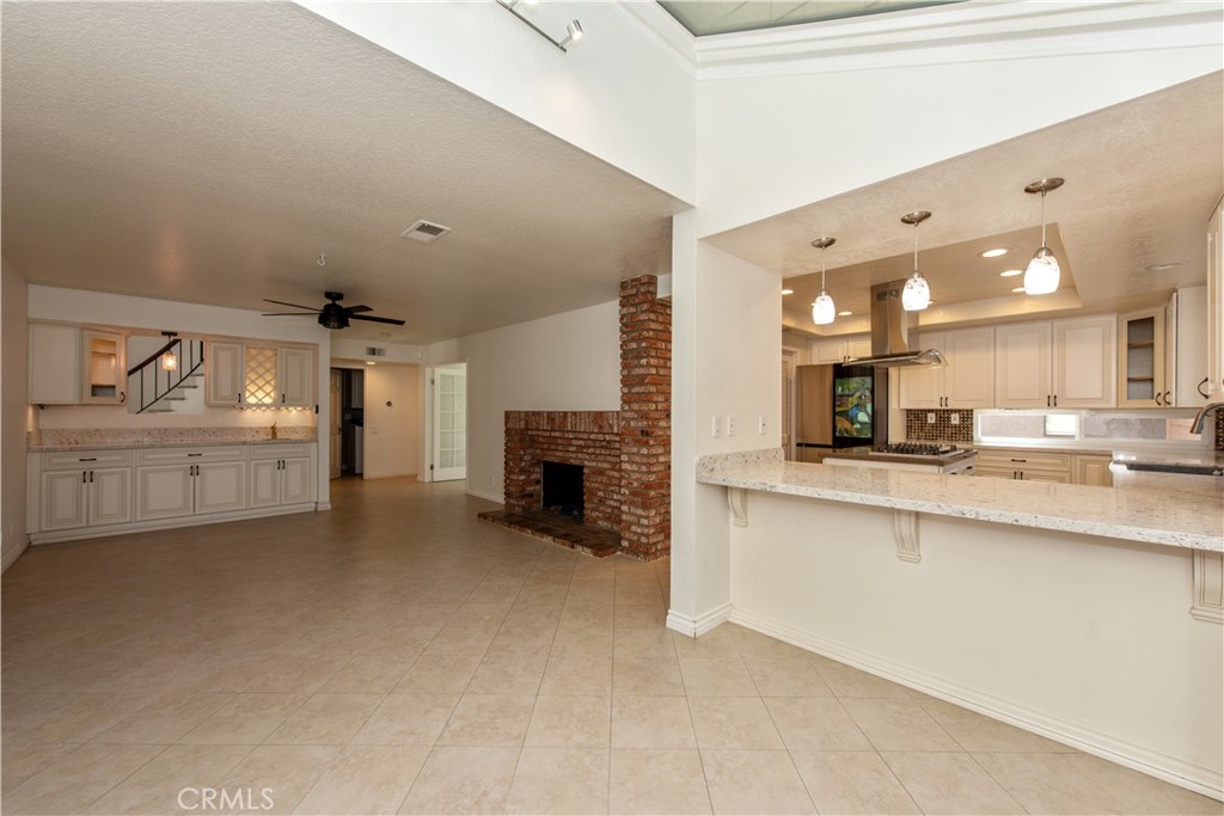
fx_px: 476
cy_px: 408
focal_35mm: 14
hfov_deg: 104.2
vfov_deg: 81.2
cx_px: 612
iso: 450
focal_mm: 14
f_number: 5.6
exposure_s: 1/125
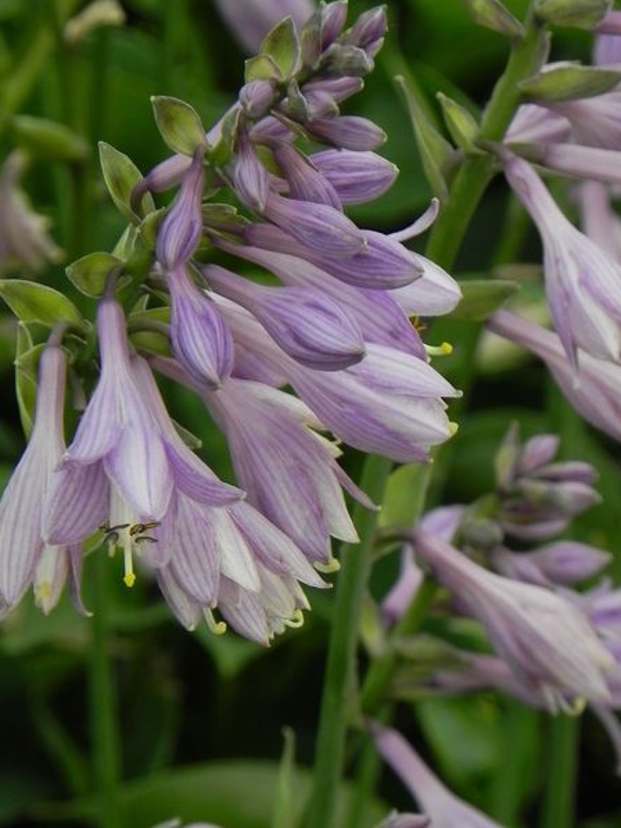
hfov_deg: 3.8
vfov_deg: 5.1
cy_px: 462
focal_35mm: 390
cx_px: 330
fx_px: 9325
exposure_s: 1/160
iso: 160
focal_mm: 51.8
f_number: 5
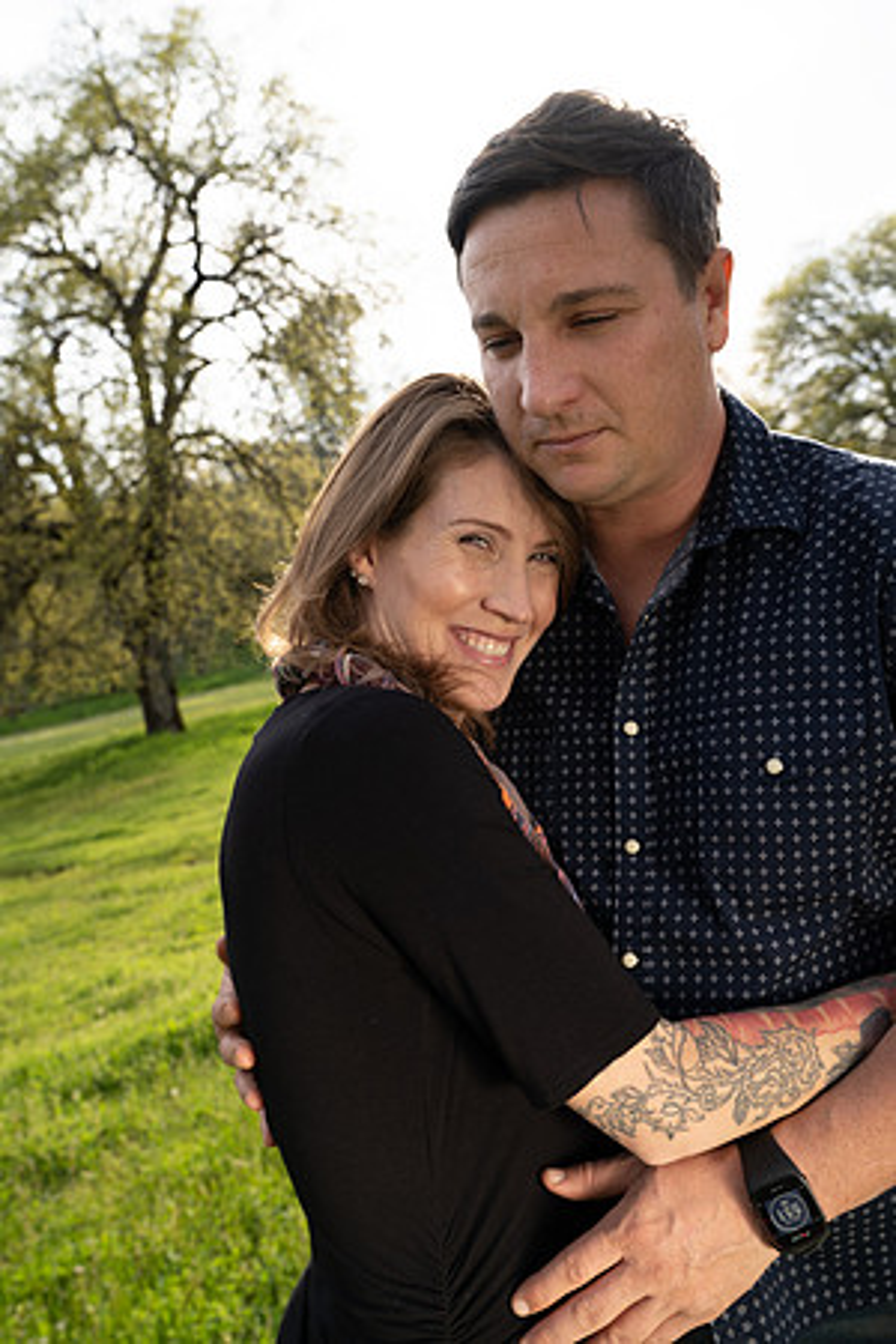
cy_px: 672
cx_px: 448
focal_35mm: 29
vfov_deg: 63.7
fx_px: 1083
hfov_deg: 45.0
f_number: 6.3
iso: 100
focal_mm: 29
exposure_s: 1/125
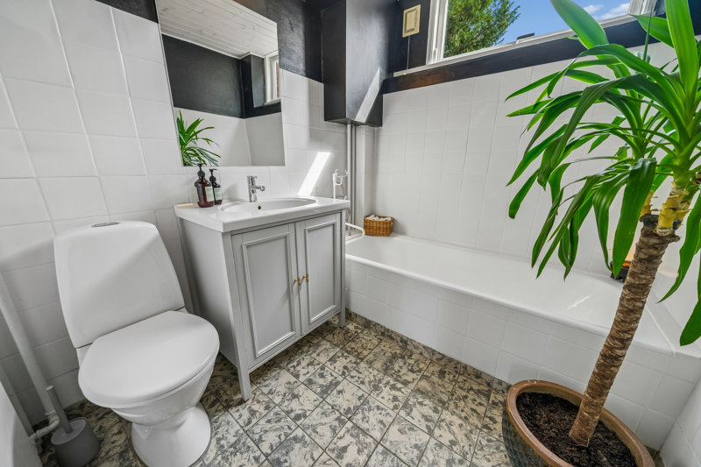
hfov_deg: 112.6
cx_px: 350
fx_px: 234
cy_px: 234
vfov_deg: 90.0
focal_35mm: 12
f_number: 5
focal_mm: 12
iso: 400
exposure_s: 1/40
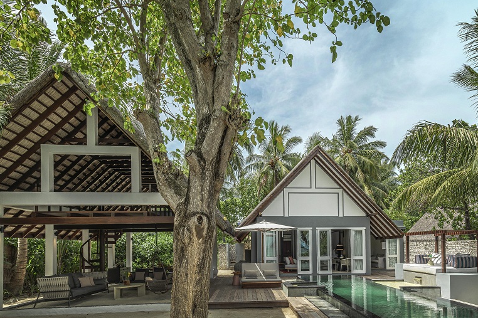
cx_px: 269
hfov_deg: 80.9
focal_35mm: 21
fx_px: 279
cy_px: 167
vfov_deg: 59.4
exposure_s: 1/125
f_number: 11
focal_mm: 16
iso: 100
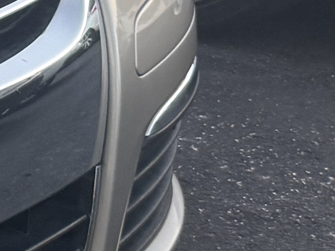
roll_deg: +2.1
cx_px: -710
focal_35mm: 192
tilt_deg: -14.6
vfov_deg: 7.6
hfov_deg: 8.4
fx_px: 1859
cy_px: -107
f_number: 1.78
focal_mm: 6.76
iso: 125
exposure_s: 1/121
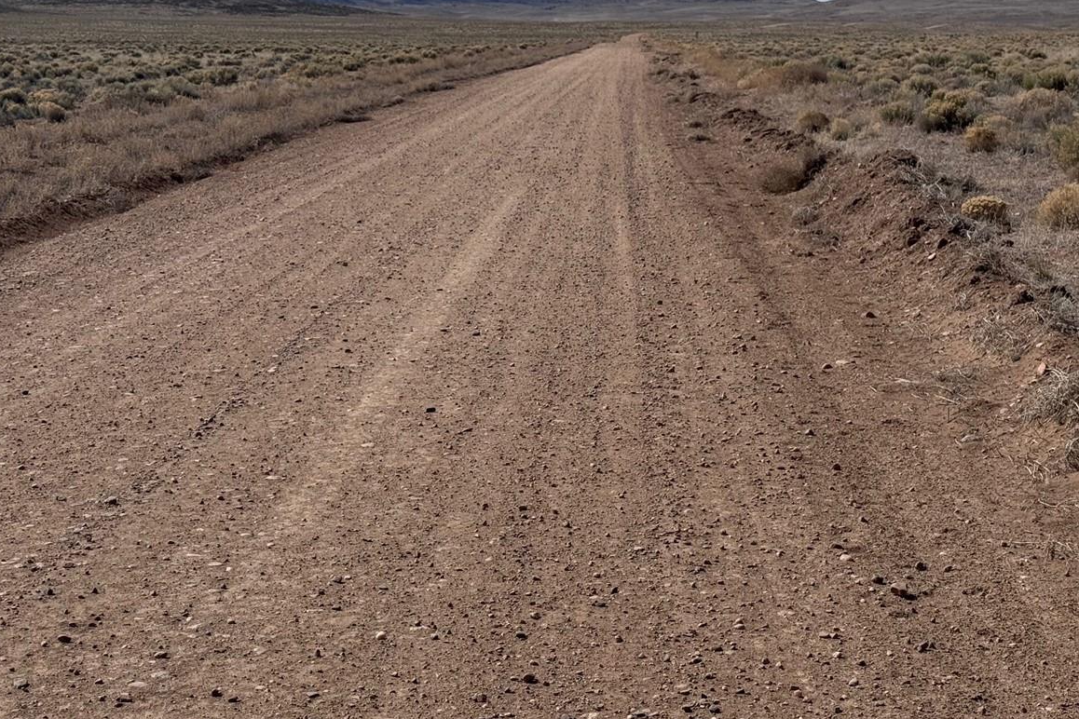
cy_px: 348
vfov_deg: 19.7
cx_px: 588
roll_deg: +0.3
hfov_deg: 29.2
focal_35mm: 69
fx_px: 2068
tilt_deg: -9.0
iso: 64
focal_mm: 6.76
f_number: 1.78
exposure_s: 1/9009
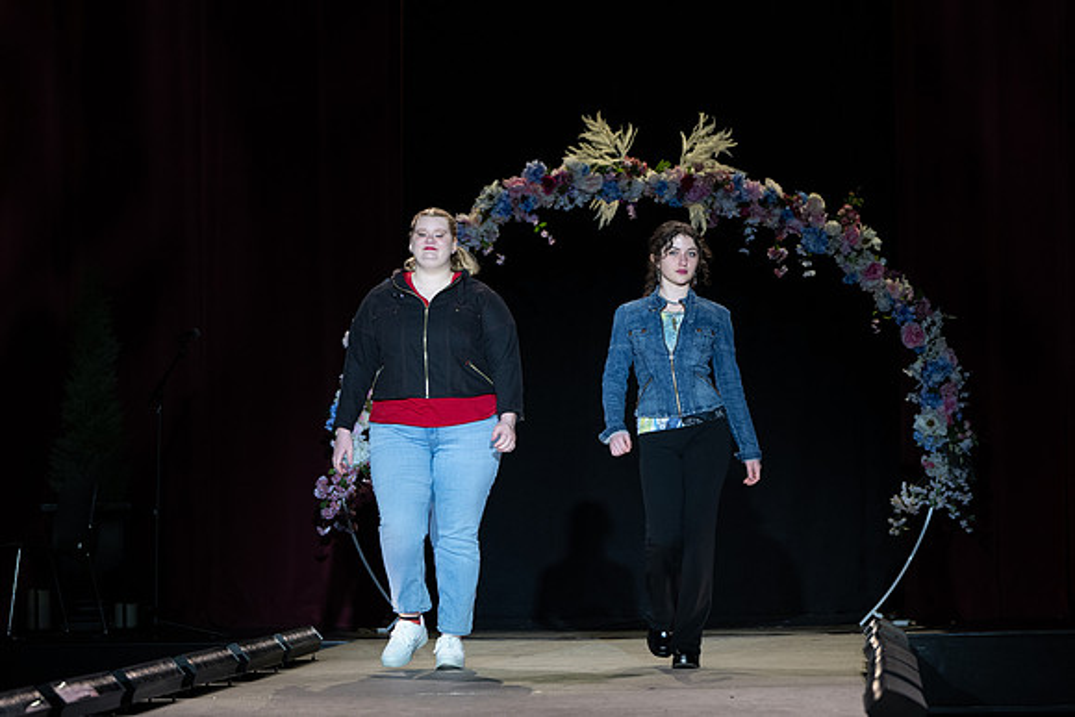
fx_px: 4472
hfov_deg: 13.7
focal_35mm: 150
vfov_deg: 9.2
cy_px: 344
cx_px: 505
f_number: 3.5
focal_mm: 95
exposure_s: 1/640
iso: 800
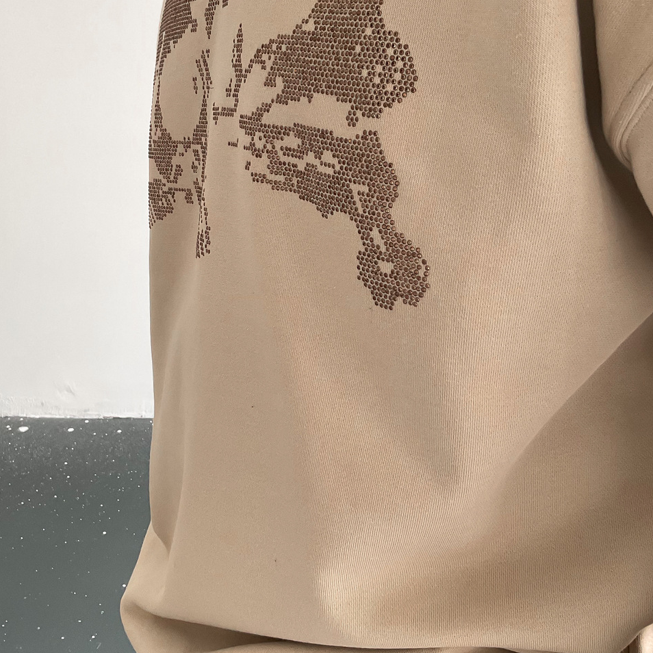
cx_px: 309
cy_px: 287
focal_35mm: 43
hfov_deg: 39.2
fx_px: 918
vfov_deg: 39.1
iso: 64
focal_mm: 3
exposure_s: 1/65
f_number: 1.8
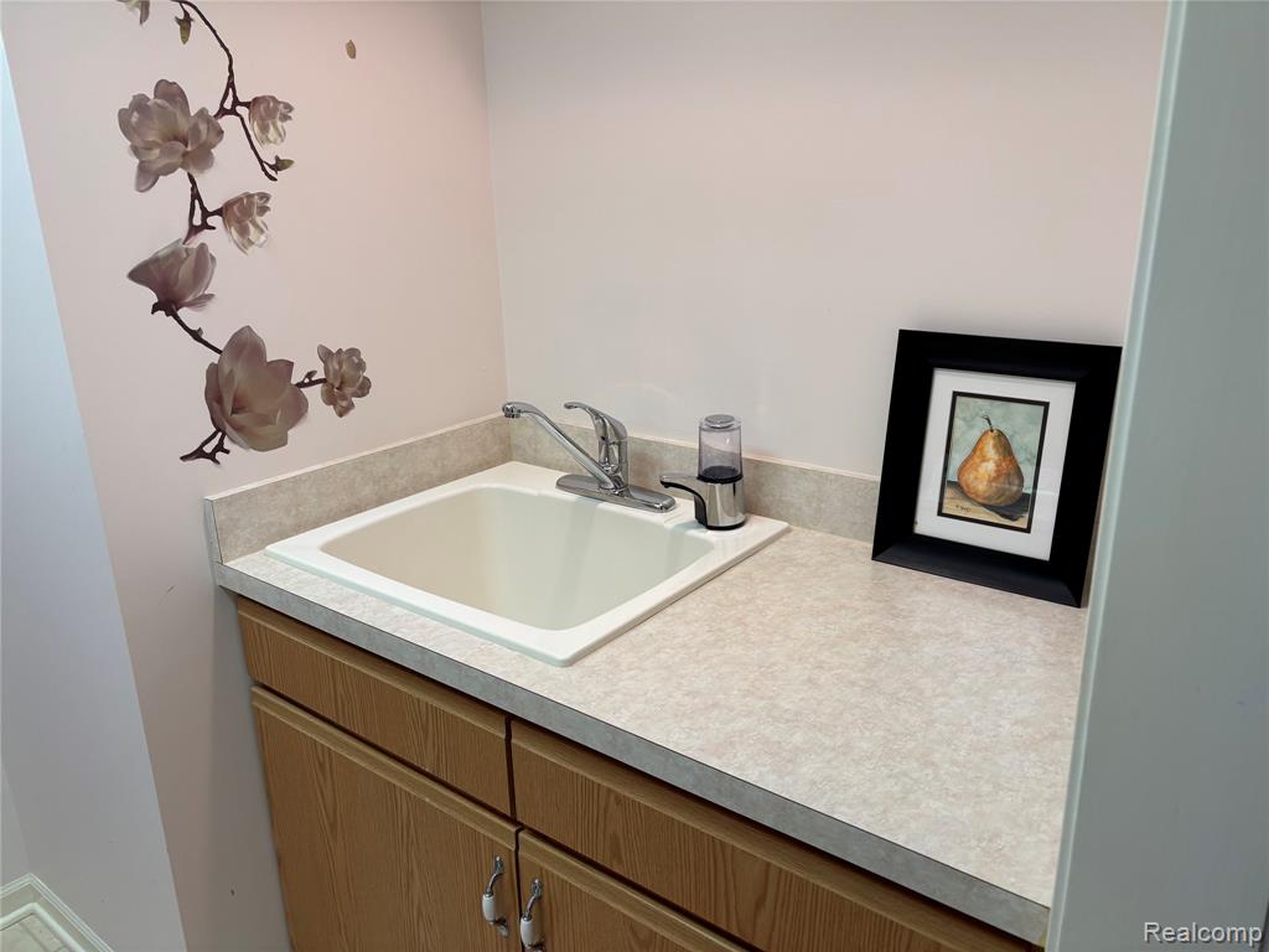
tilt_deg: -17.3
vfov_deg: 53.1
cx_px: 634
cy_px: 476
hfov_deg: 67.3
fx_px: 953
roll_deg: +1.2
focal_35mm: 26
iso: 80
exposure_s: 1/120
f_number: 1.6
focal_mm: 5.96
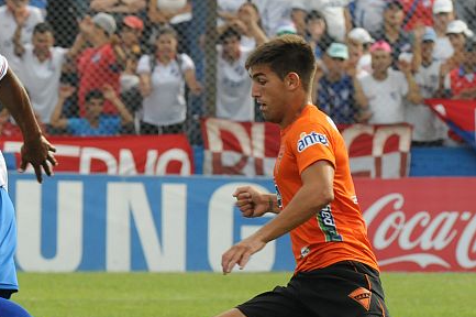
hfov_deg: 1.9
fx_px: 14044
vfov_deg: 1.3
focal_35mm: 1063
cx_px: 2
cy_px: 215
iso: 800
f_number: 11
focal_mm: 300
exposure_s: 1/500
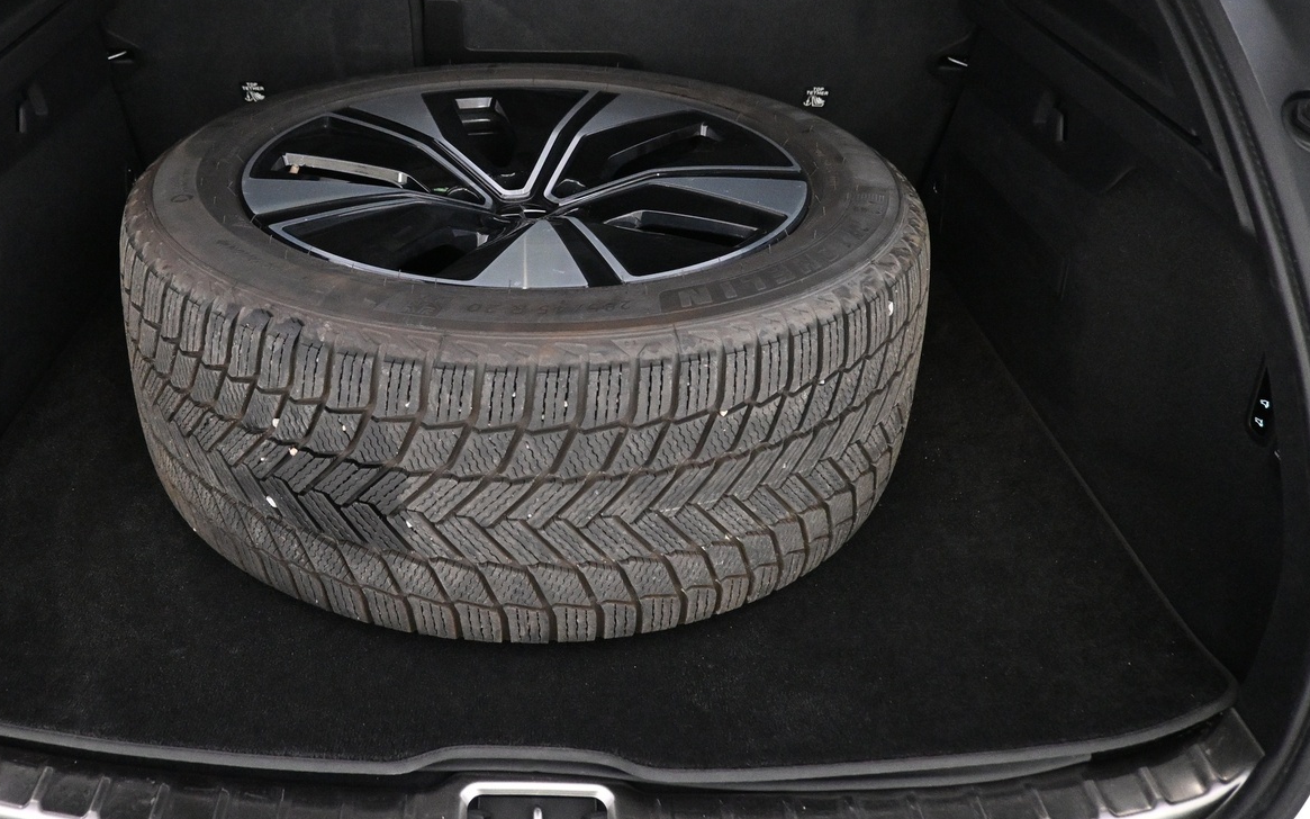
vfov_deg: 36.8
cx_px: 505
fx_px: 1214
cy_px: 255
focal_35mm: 34
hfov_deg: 56.1
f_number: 3.5
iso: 4000
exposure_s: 1/80
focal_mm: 16
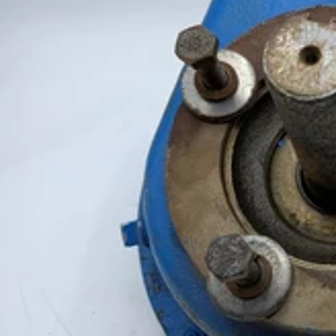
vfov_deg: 30.5
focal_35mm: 56
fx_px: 615
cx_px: 346
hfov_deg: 28.4
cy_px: 182
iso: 25
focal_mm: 4.25
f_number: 1.8
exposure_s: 1/829
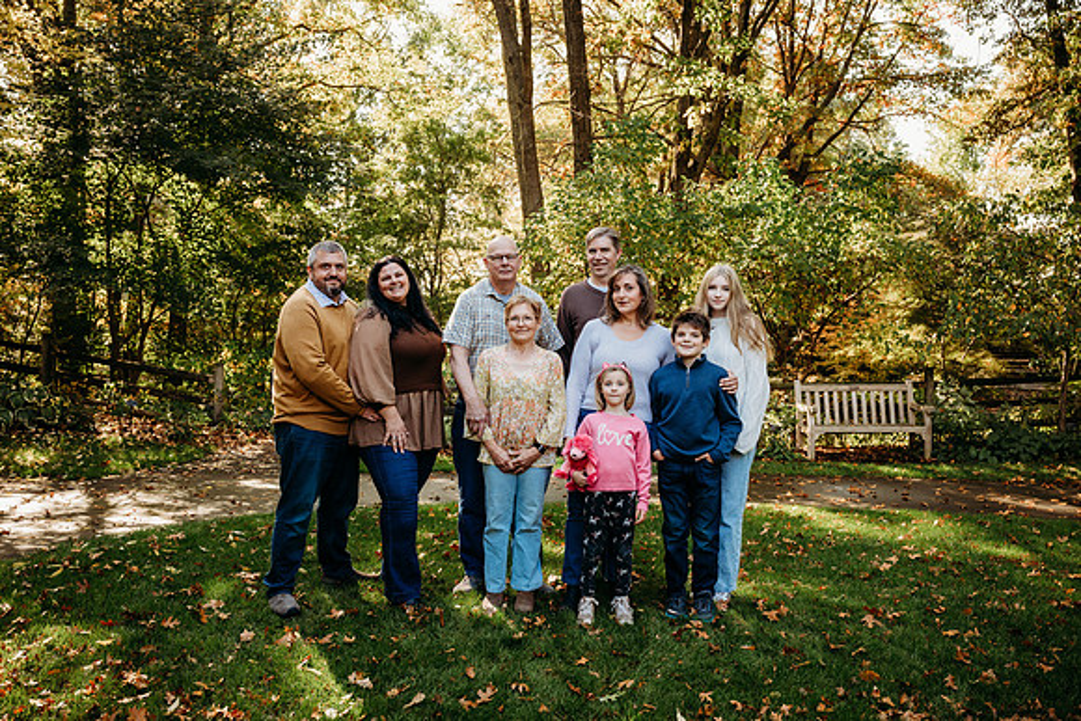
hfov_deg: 58.0
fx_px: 975
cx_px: 540
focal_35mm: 32
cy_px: 360
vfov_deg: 40.6
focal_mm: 32
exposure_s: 1/250
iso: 400
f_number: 4.5
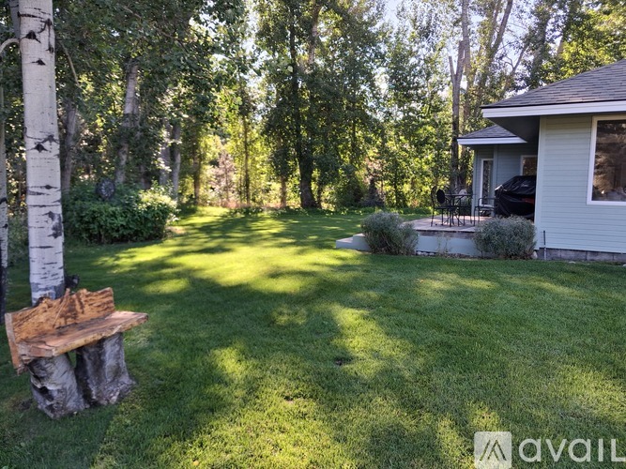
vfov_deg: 51.3
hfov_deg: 65.3
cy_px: 234
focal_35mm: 27
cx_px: 313
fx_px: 488
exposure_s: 1/100
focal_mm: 4
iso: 25
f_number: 1.8
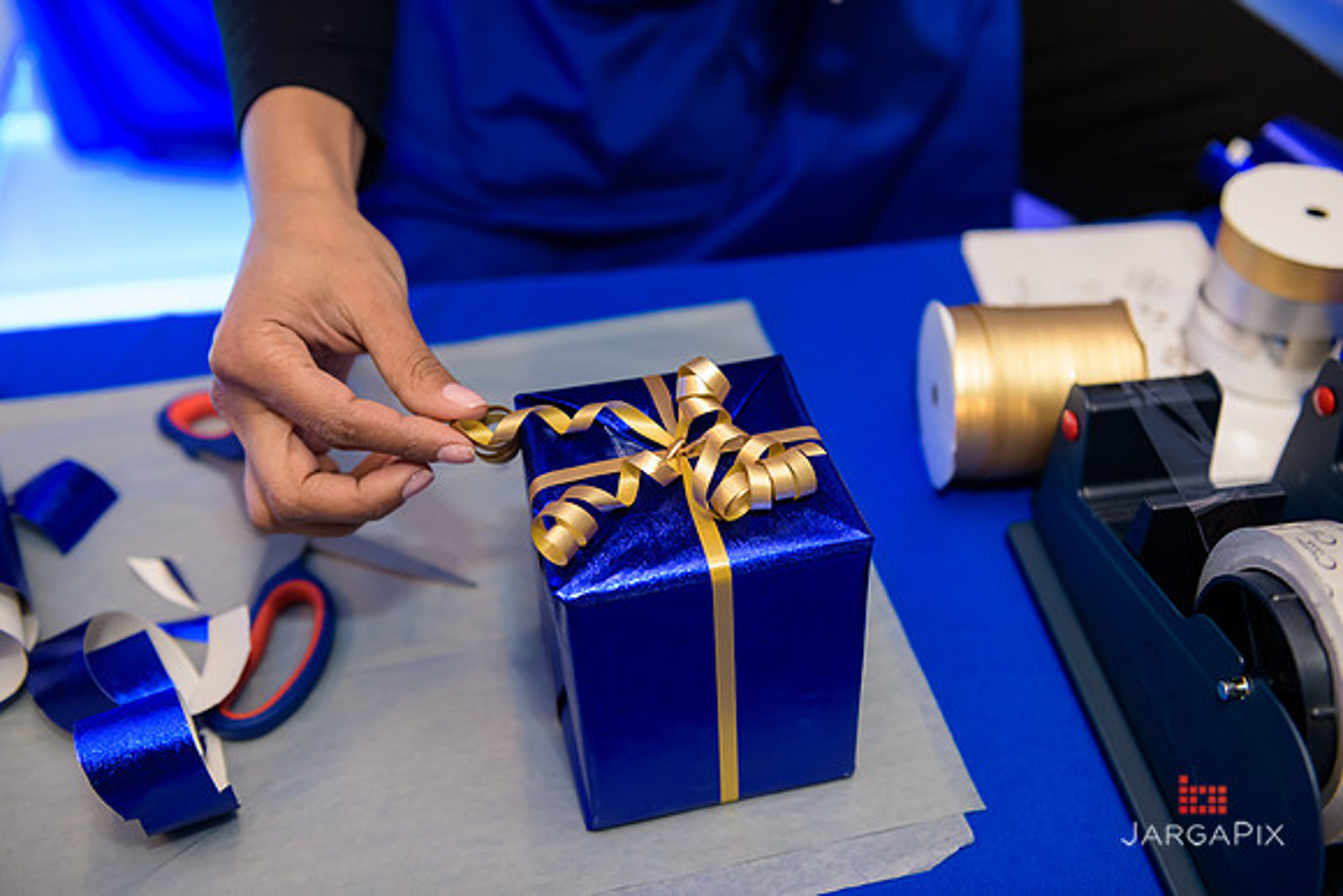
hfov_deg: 50.7
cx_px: 672
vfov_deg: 35.1
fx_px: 1418
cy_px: 448
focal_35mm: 38
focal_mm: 38
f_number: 3.2
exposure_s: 1/125
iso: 800
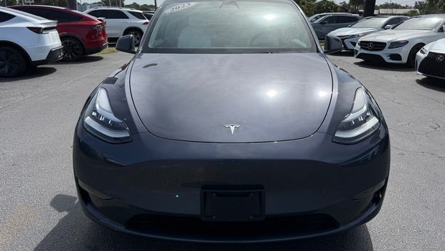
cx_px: 228
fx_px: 319
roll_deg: -0.3
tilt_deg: -14.8
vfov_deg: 42.8
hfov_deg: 69.8
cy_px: 106
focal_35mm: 27
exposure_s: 1/6711
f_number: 1.78
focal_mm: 6.76
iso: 80
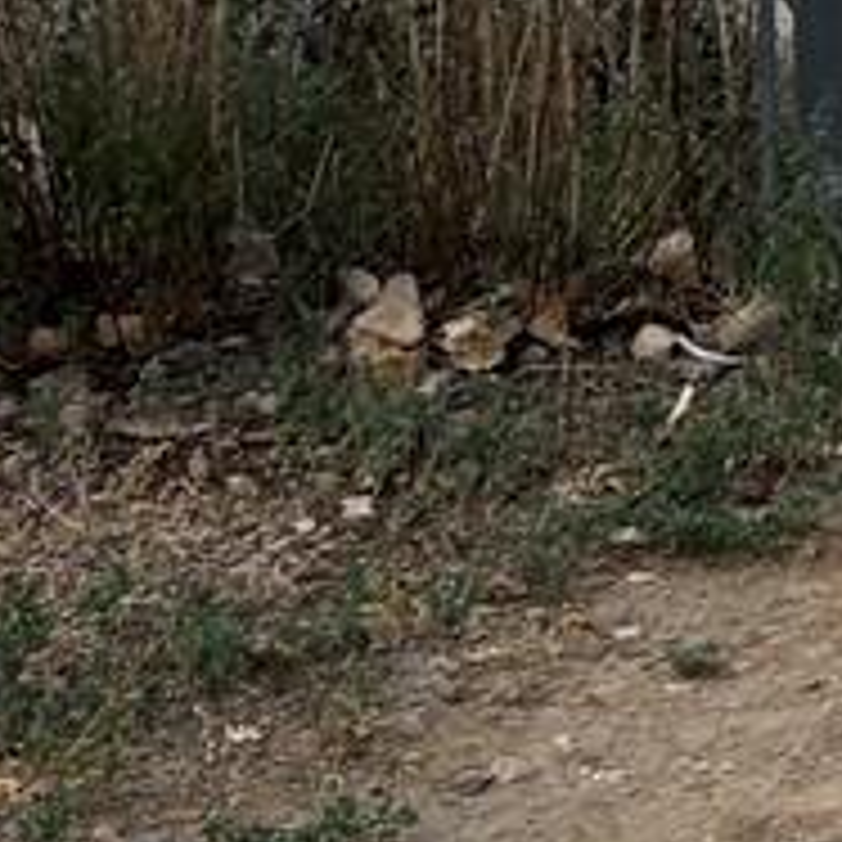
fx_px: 5421
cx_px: 3300
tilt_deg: -7.3
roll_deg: -2.4
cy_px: -693
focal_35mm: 197
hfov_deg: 6.9
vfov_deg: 8.5
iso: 50
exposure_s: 1/4950
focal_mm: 5.96
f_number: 1.6
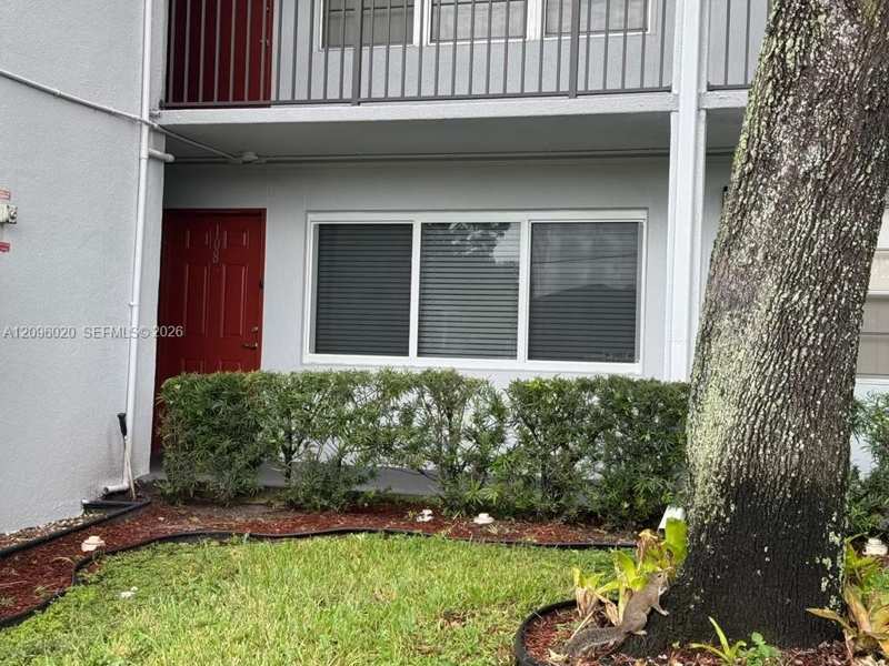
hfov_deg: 39.7
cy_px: 333
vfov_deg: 30.3
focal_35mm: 48
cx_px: 444
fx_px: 1233
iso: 64
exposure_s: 1/409
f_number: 1.78
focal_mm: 6.76
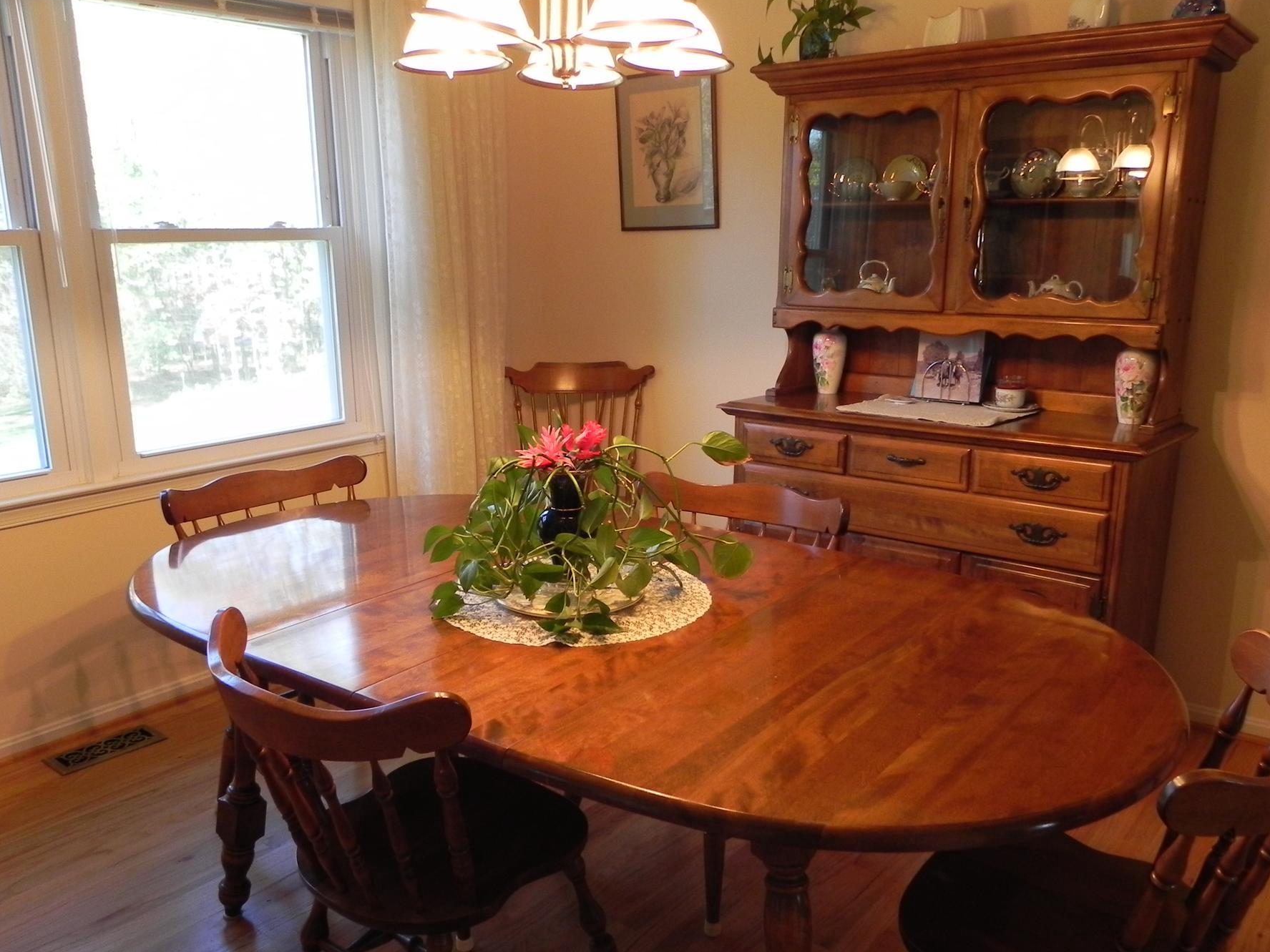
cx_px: 640
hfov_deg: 60.0
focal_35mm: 30
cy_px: 541
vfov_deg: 46.7
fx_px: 1101
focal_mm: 4.6
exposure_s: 1/30
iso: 217
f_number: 2.8
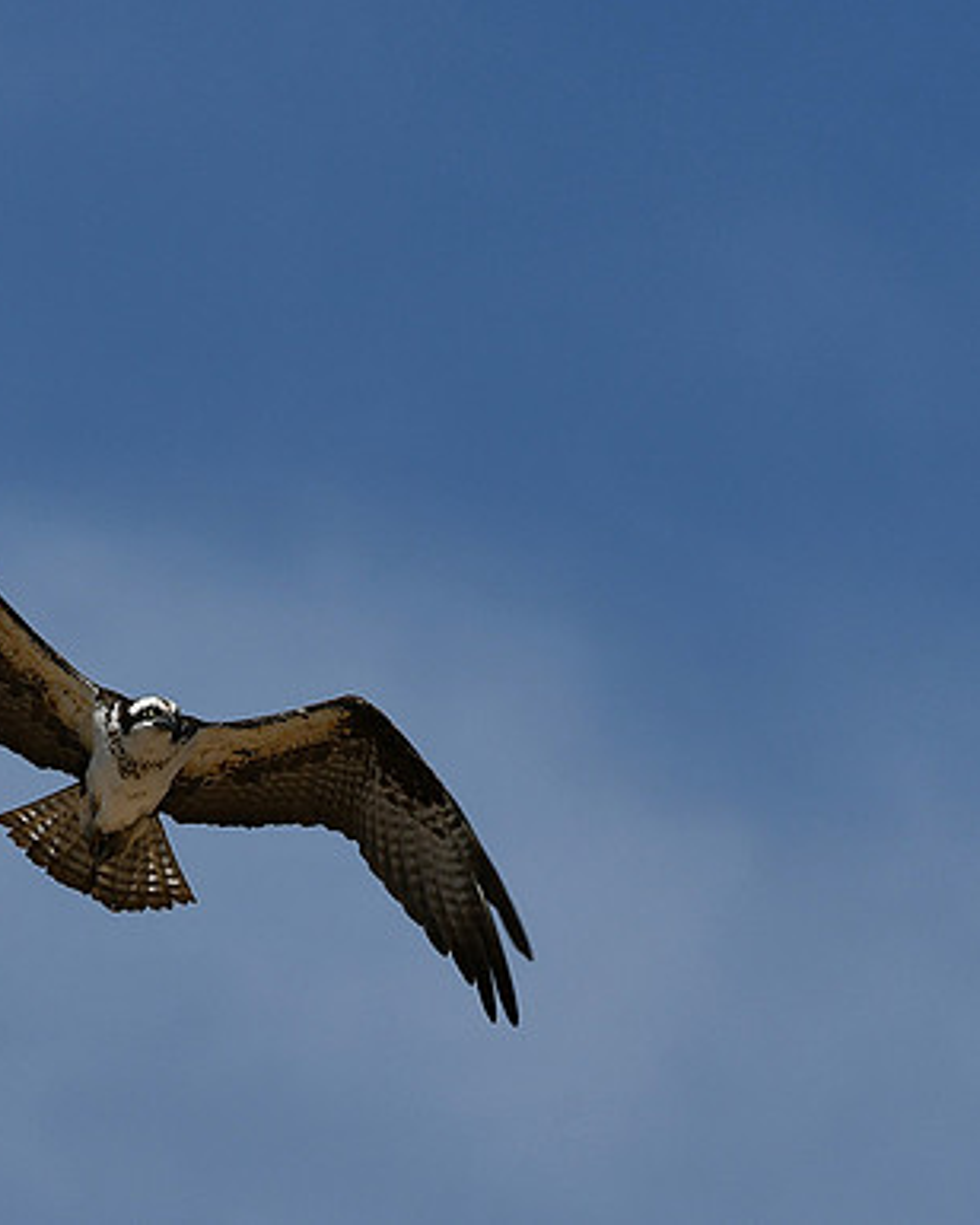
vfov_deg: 2.3
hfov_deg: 1.9
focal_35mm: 828
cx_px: 213
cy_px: 612
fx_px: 30019
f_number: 9
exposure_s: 1/640
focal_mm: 390
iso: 100
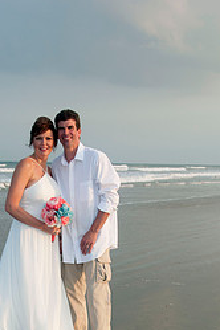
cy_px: 296
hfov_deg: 20.7
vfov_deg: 29.7
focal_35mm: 65
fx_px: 596
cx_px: 50
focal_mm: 24
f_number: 5.6
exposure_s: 1/250
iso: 100
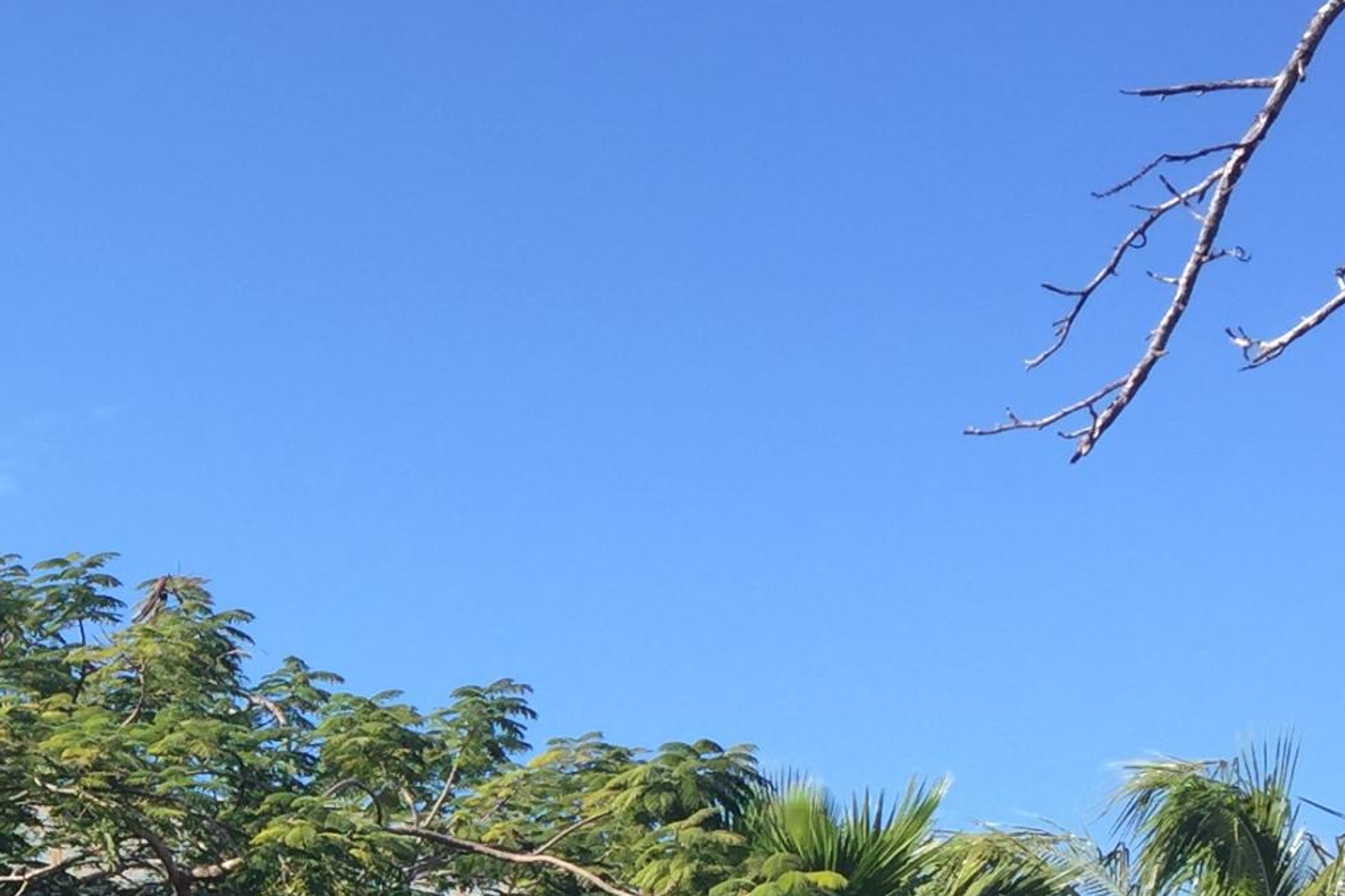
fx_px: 3325
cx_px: -266
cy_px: 1012
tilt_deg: +6.7
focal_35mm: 89
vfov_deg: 14.9
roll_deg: -2.1
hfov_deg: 21.3
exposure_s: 1/860
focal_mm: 4.15
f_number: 2.2
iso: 32
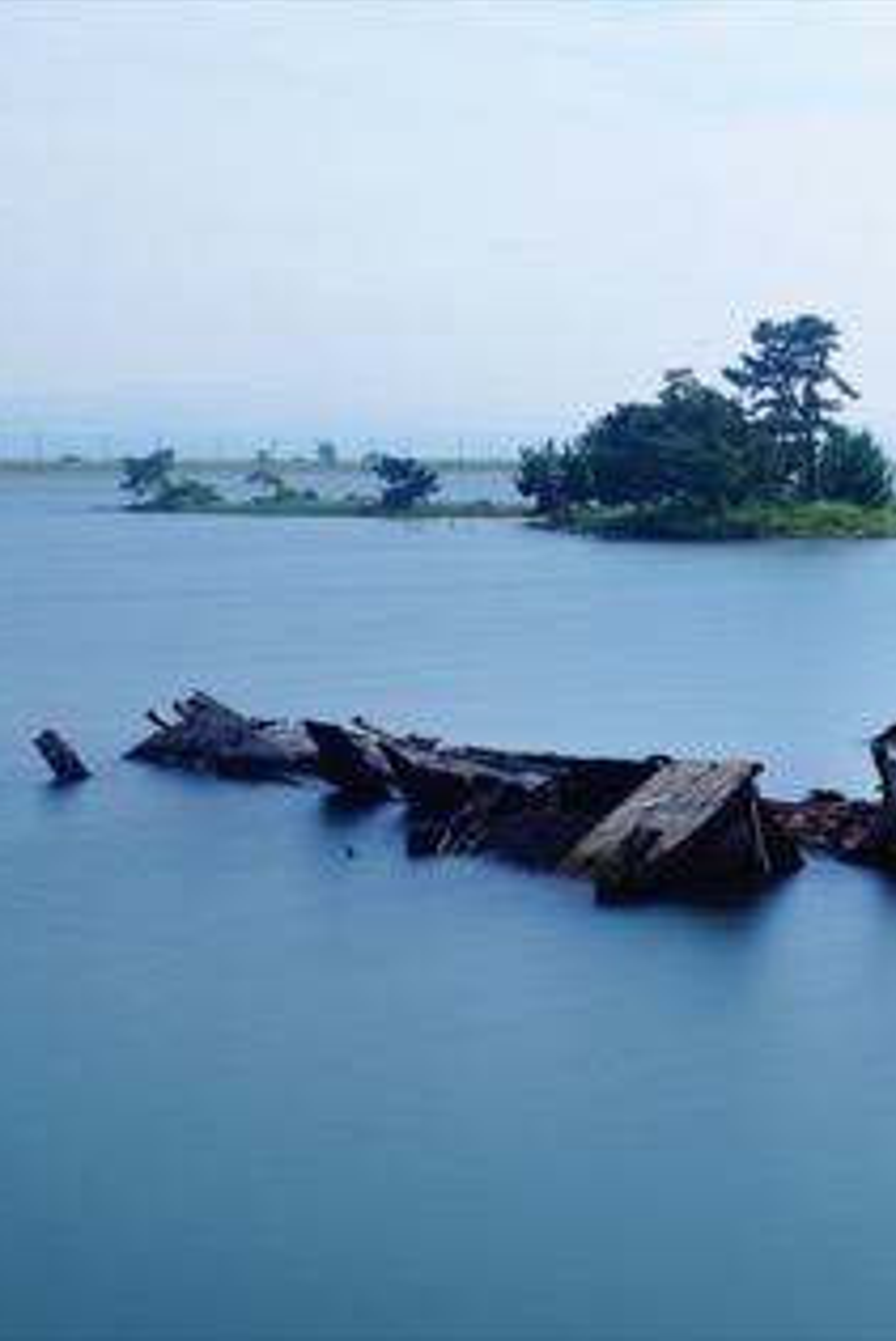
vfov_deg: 25.4
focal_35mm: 80
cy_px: 675
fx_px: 2974
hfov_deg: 16.6
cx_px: 998
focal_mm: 35
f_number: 7.1
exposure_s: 48
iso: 100
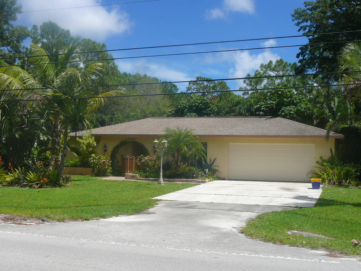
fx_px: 490
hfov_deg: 40.4
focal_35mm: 47
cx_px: 180
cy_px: 136
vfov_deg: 30.9
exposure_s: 1/400
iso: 80
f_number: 5.6
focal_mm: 7
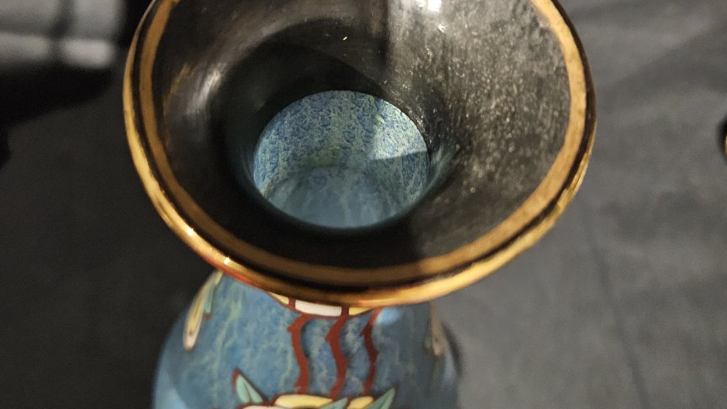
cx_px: 352
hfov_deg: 56.6
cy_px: 158
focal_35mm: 35
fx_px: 675
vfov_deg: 33.6
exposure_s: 1/17
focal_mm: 5.4
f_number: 1.8
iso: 1250
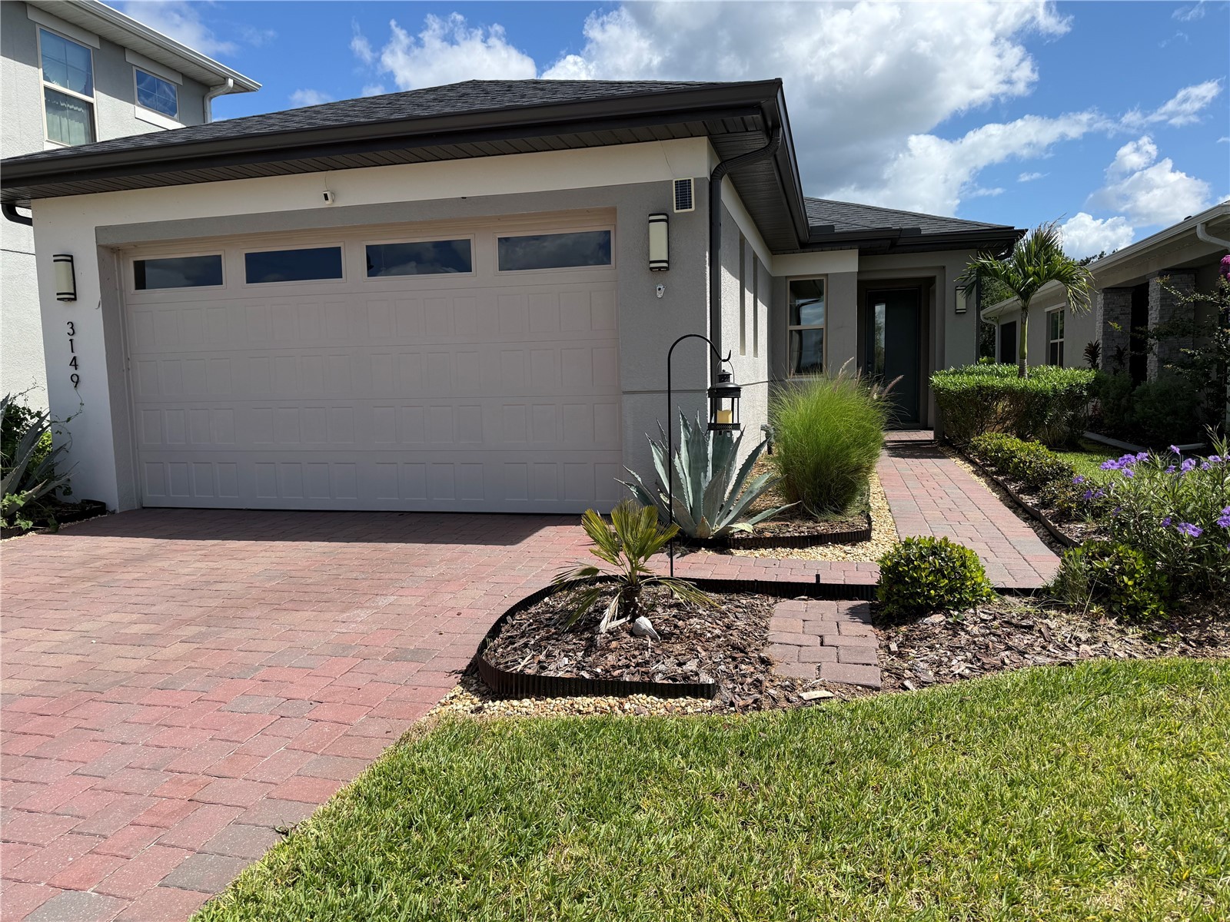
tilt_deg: -5.3
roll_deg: +1.6
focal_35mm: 24
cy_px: 461
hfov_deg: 71.6
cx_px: 615
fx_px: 853
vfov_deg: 56.8
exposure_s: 1/4975
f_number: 1.78
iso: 80
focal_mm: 6.76
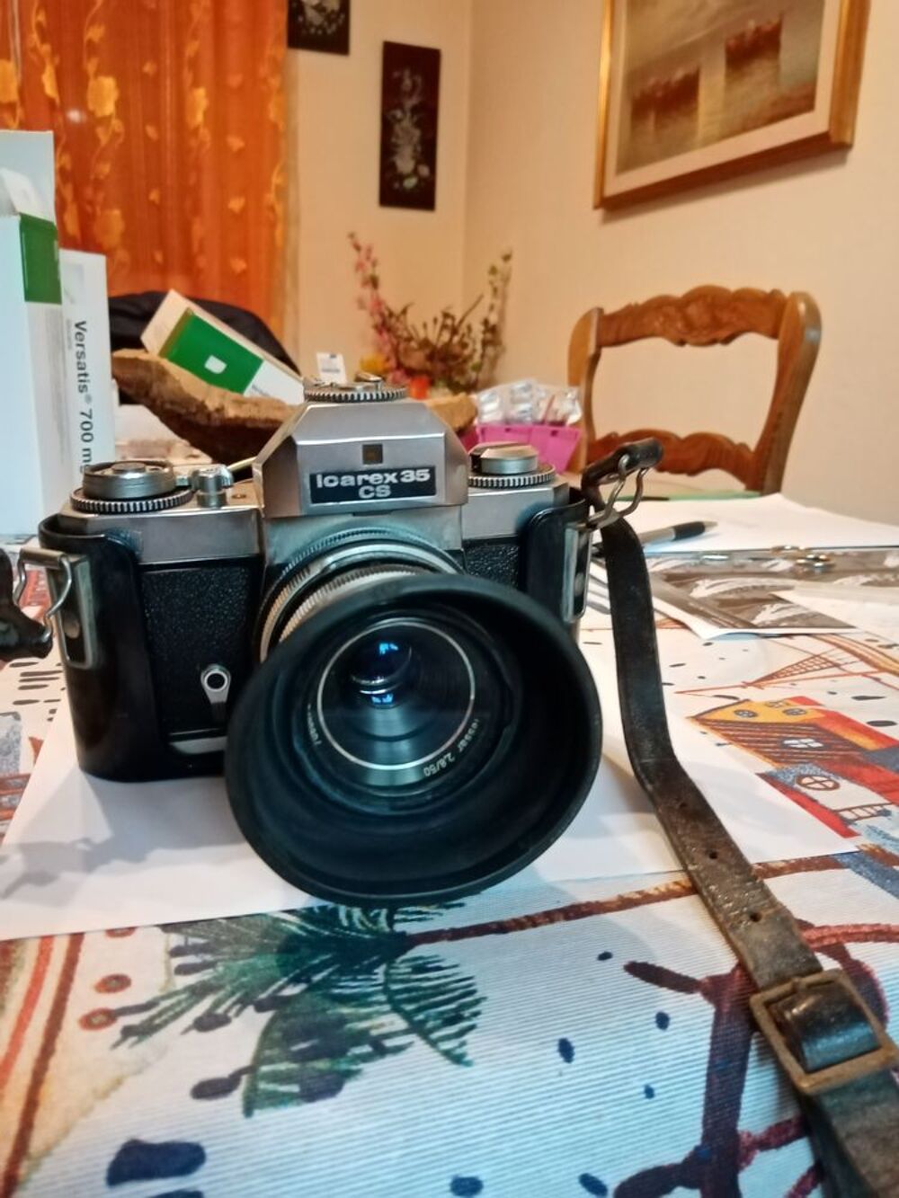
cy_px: 599
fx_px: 900
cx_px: 450
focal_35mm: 26
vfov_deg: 67.3
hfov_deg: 53.1
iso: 785
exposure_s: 1/25
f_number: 1.8
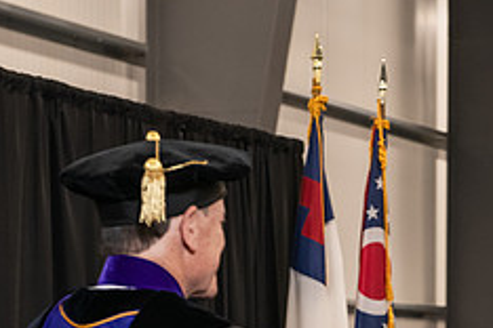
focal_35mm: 154
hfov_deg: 13.2
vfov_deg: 8.8
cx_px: 468
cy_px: 405
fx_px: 2109
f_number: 5
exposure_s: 1/125
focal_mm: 62
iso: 2000
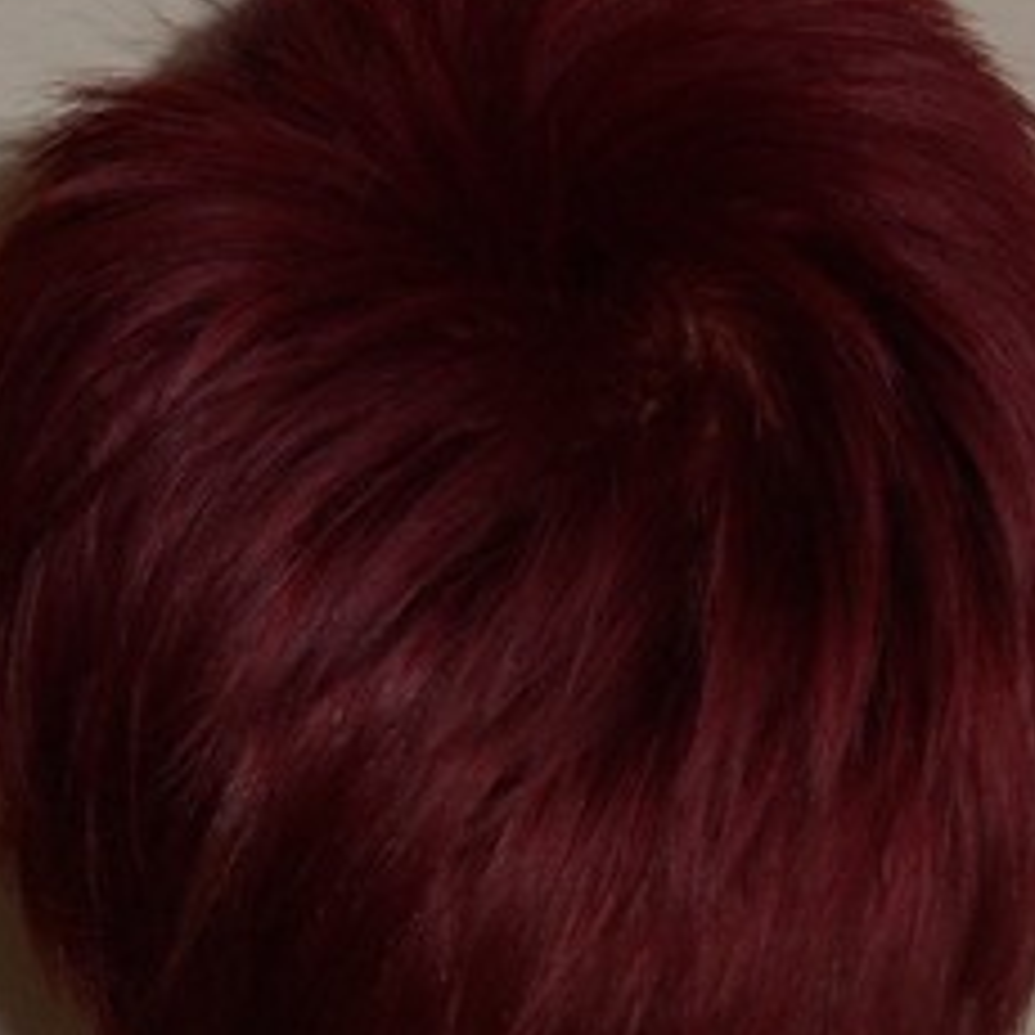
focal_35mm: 248
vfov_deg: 7.1
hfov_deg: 7.1
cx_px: 472
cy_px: 657
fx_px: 8389
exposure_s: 1/100
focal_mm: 17.9
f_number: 5.3
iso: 100
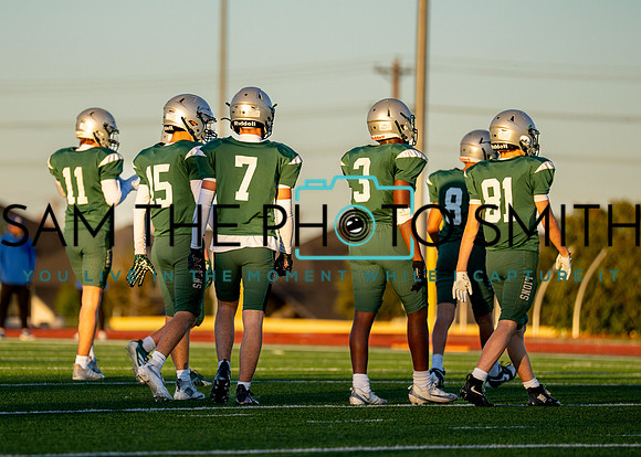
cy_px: 209
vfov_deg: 4.8
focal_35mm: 298
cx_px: 217
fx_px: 5424
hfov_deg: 6.8
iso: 400
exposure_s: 1/4000
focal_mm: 200
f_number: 2.8
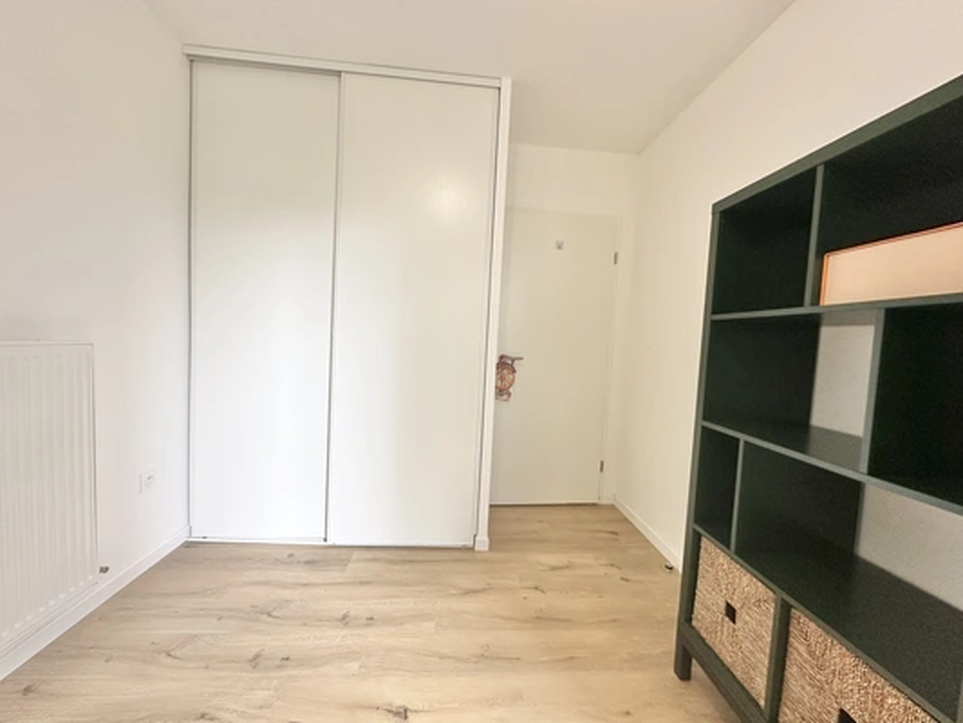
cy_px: 362
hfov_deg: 102.1
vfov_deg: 85.7
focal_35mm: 14
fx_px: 390
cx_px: 482
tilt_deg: -3.0
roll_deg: -3.2
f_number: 2.2
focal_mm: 2.22
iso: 125
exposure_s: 1/99
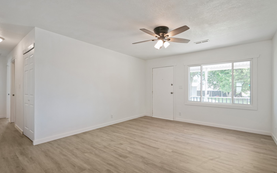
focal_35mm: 17
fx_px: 128
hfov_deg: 94.4
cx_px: 137
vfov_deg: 68.0
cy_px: 88
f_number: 10
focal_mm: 16
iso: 400
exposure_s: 1/20
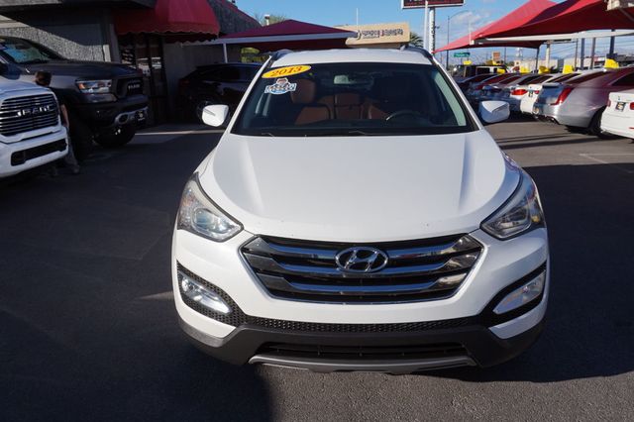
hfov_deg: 64.6
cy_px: 211
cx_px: 317
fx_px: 502
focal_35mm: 28
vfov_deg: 45.6
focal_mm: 19
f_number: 10
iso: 100
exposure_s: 1/320
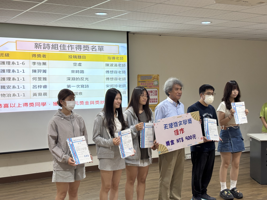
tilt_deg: -2.6
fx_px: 401
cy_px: 100
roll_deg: +0.7
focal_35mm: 52
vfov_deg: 28.0
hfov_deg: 36.8
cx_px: 134
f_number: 1.6
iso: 125
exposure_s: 1/40
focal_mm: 5.96
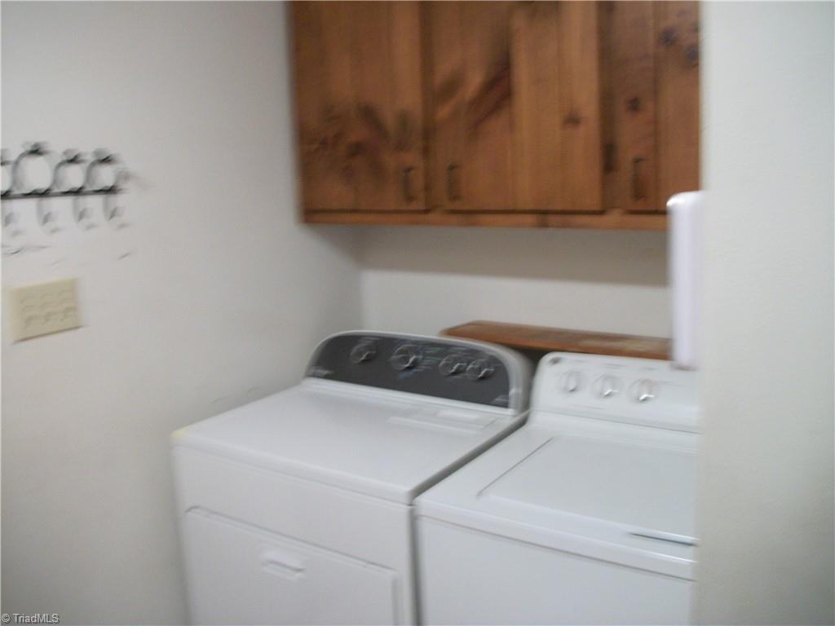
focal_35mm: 32
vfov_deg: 44.2
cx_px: 418
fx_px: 772
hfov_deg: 56.8
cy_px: 313
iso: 160
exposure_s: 1/10
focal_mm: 5.7
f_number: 2.9
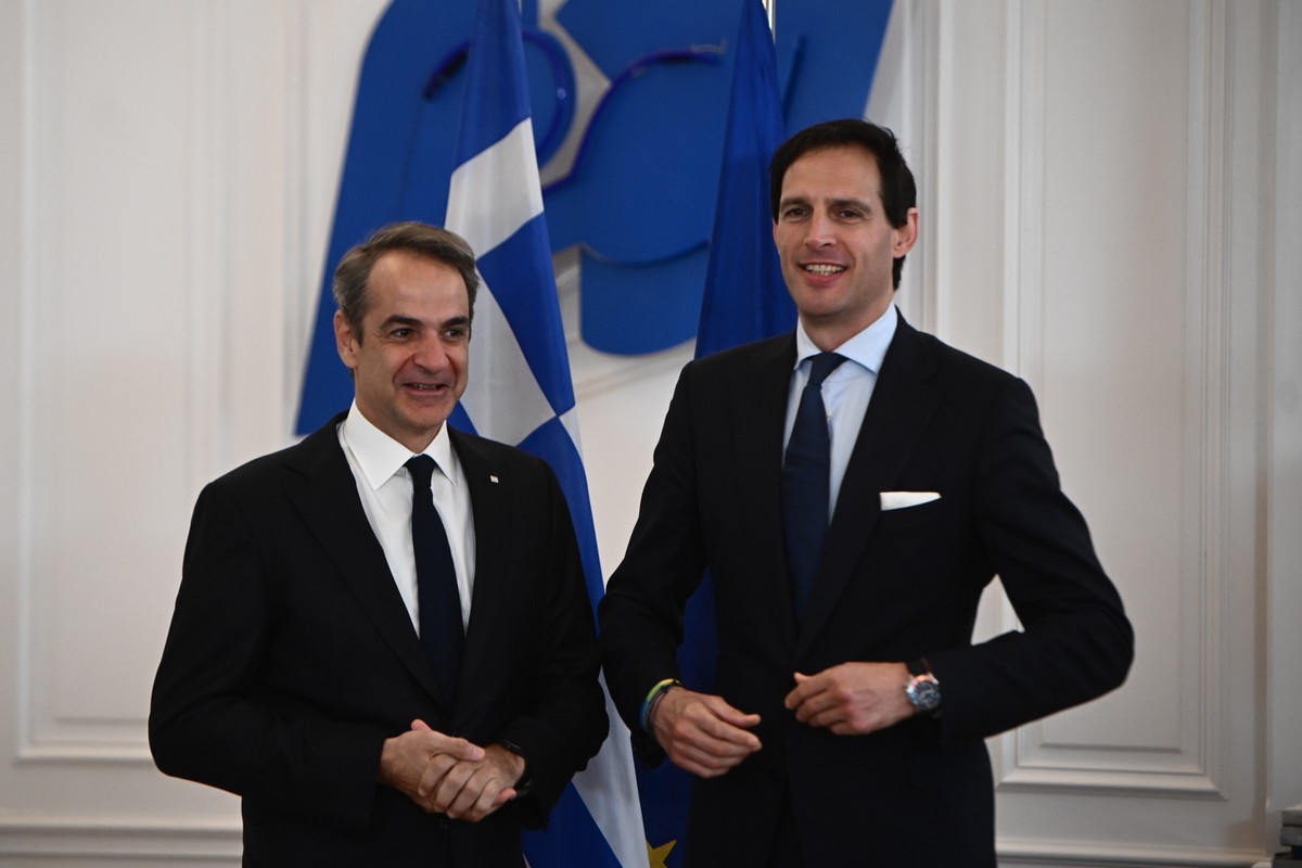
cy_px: 434
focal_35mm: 165
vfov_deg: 8.3
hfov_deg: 12.5
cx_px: 651
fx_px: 5967
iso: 1600
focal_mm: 165
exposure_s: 1/500
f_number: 3.2
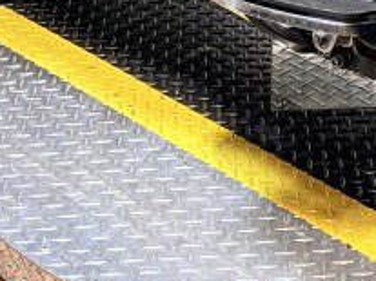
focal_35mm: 134
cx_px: 386
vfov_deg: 10.0
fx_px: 1455
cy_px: -344
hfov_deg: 14.5
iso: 50
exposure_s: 1/120
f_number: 1.6
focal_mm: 5.96
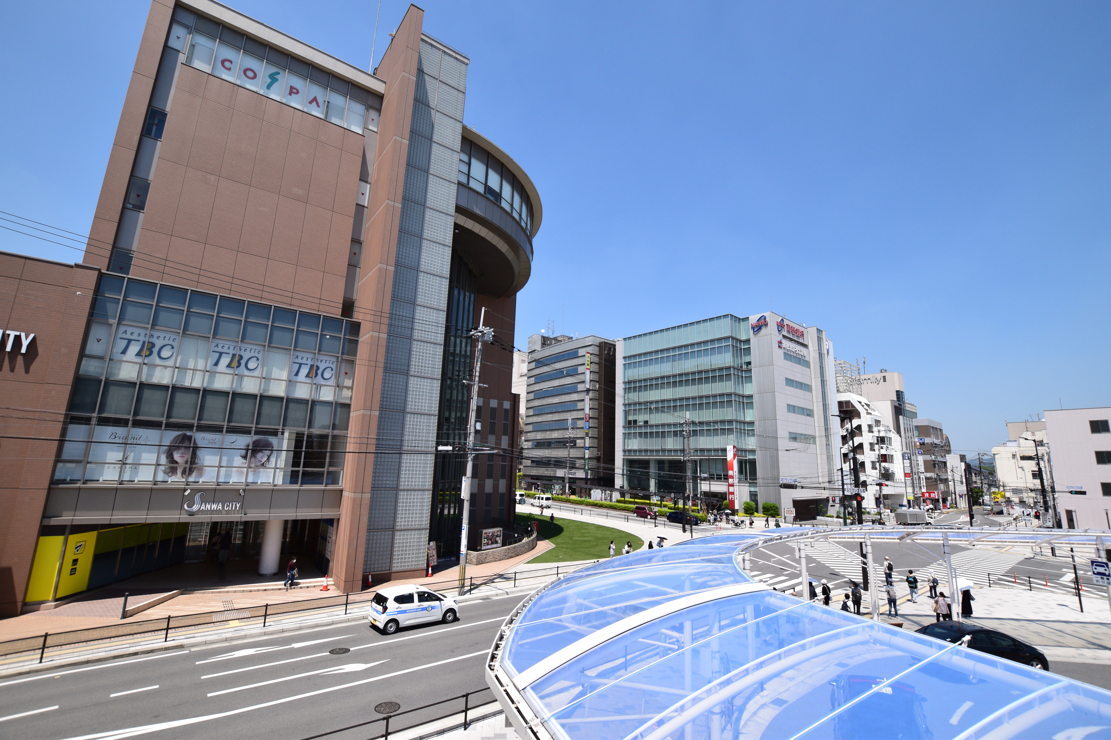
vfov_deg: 77.3
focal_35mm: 15
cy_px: 370
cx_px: 556
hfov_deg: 100.4
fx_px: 463
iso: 400
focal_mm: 10
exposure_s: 1/800
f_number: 8
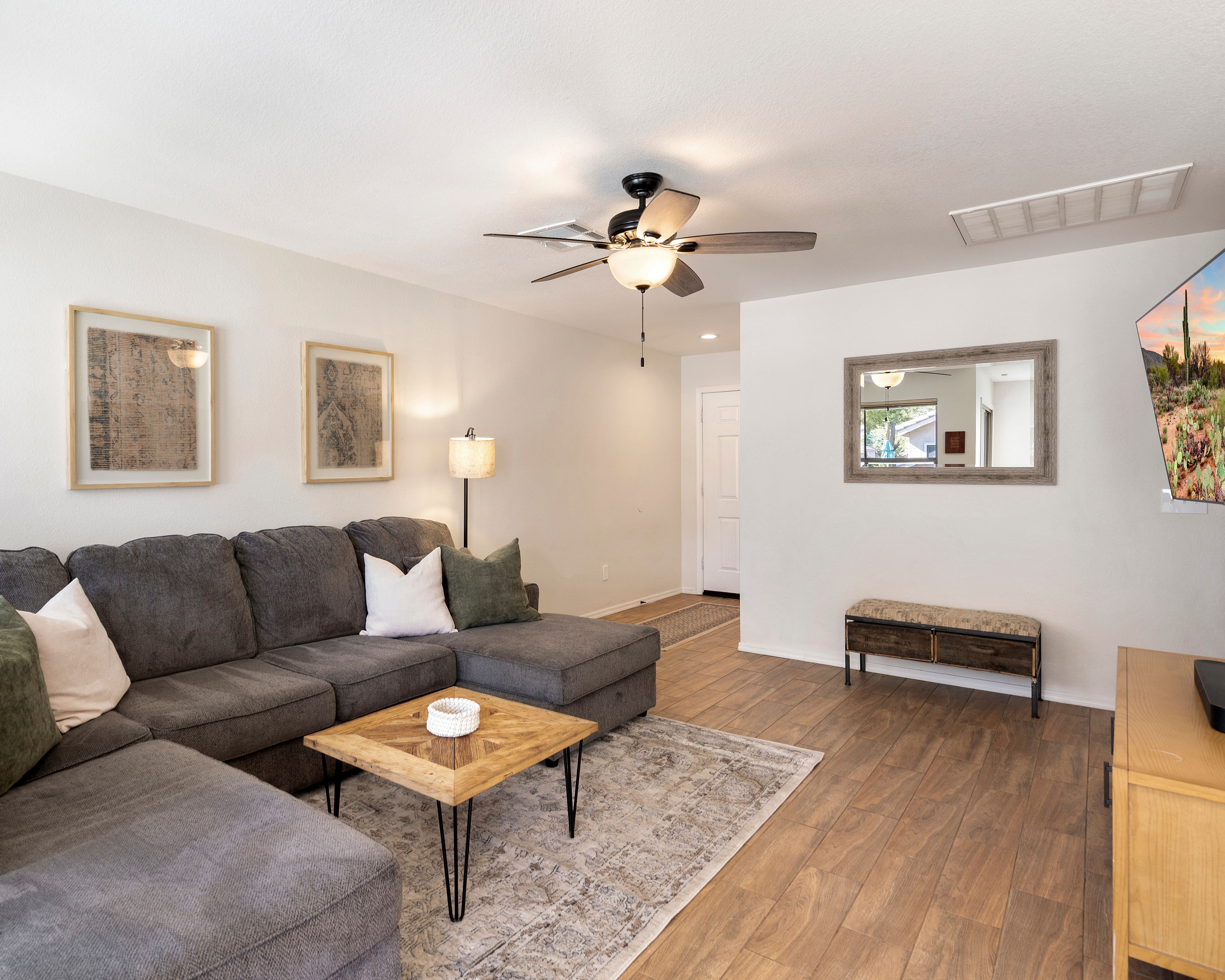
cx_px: 546
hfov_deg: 83.0
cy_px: 470
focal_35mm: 19
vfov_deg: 70.8
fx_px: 689
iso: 200
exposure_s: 1/15
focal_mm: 16
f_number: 8
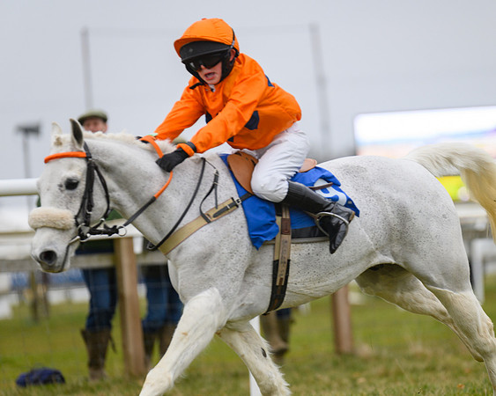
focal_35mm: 313
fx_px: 4600
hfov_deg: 6.2
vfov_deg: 4.9
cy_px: 192
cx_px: 307
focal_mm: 270
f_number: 4
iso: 800
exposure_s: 1/800
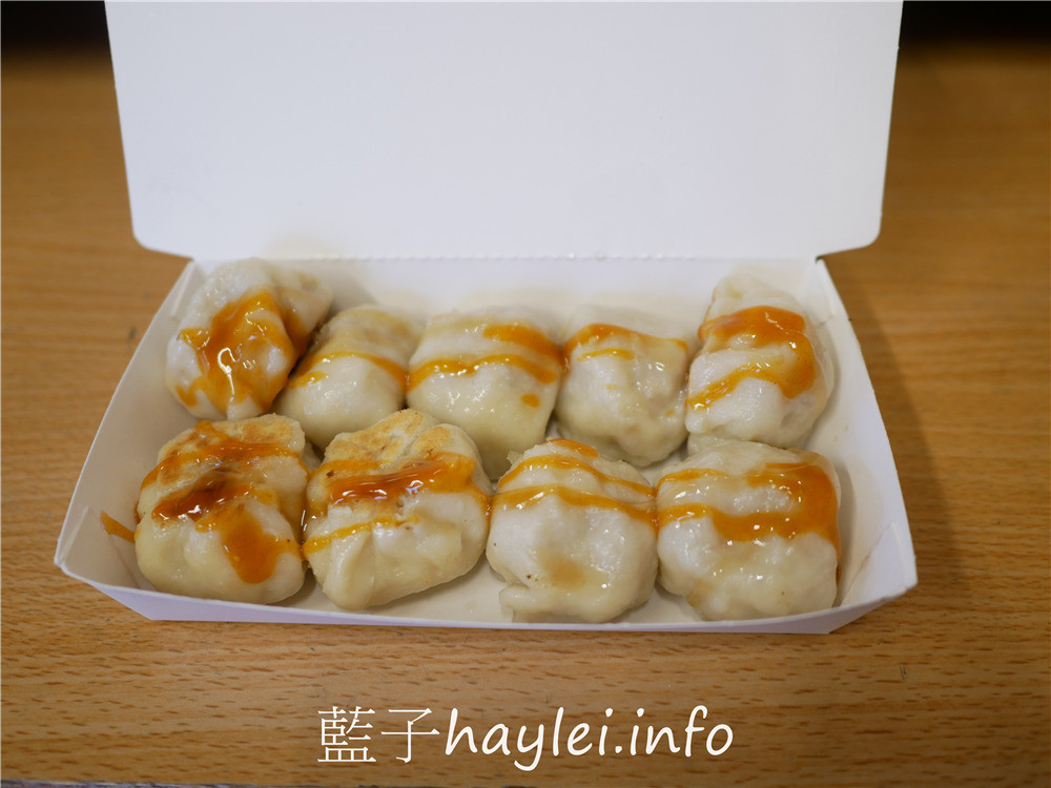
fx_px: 911
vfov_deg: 46.8
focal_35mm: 30
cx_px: 526
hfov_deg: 60.0
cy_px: 394
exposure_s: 1/60
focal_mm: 15
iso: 250
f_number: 1.7
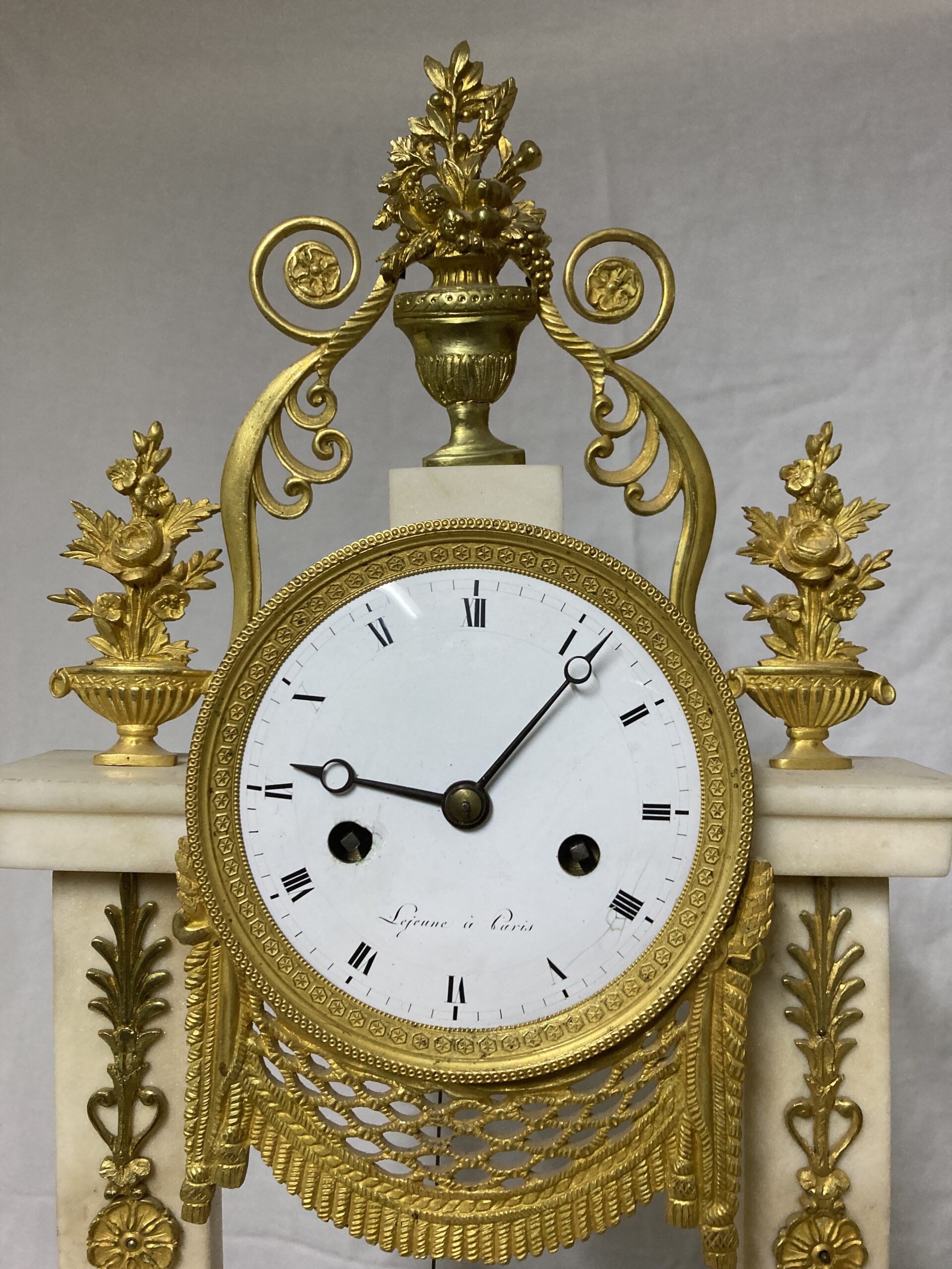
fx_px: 1027
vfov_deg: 63.4
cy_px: 634
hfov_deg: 49.7
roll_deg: -0.2
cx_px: 476
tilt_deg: +1.3
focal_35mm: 28
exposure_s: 1/50
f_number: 1.8
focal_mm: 3.99
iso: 160
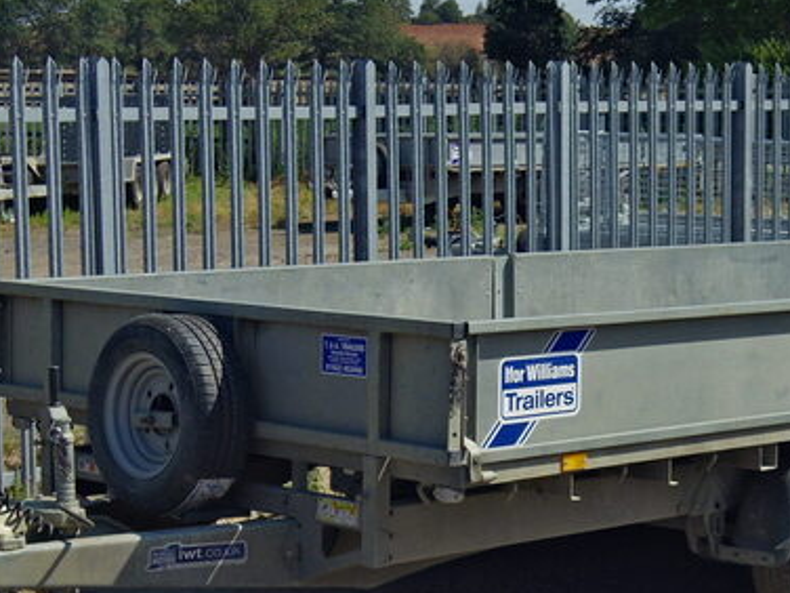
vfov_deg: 14.8
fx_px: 2282
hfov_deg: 19.5
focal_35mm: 100
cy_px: 374
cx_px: 601
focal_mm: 8.5
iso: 200
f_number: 3.2
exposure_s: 1/500
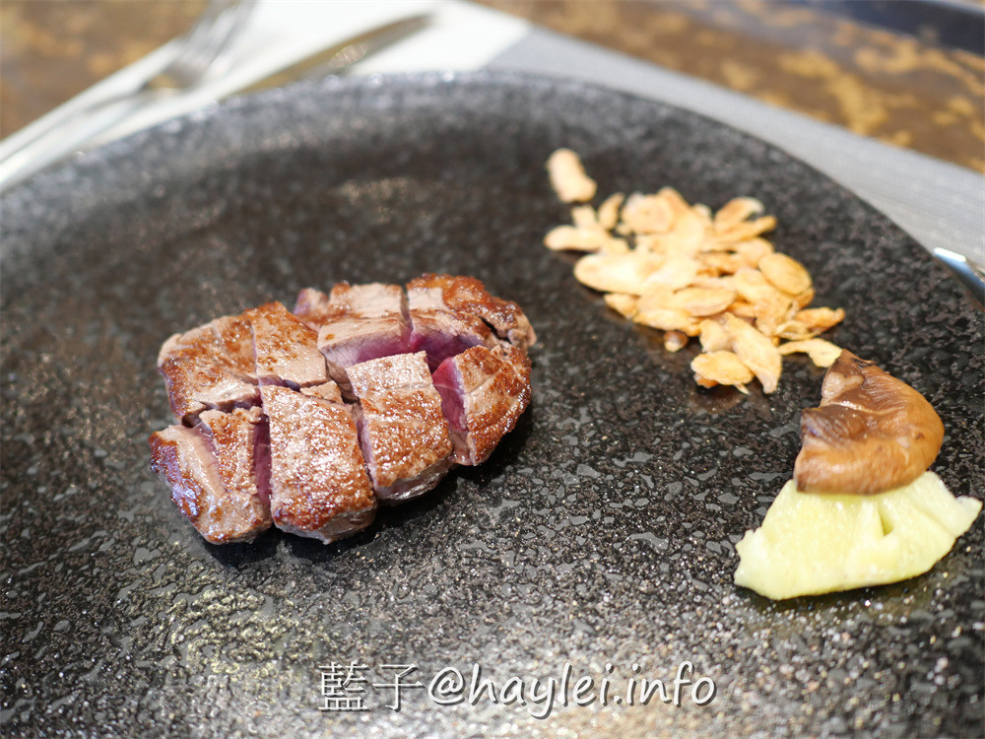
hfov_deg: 60.0
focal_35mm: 30
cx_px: 492
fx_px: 854
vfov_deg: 46.8
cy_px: 370
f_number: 1.7
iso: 800
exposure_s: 1/60
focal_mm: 15
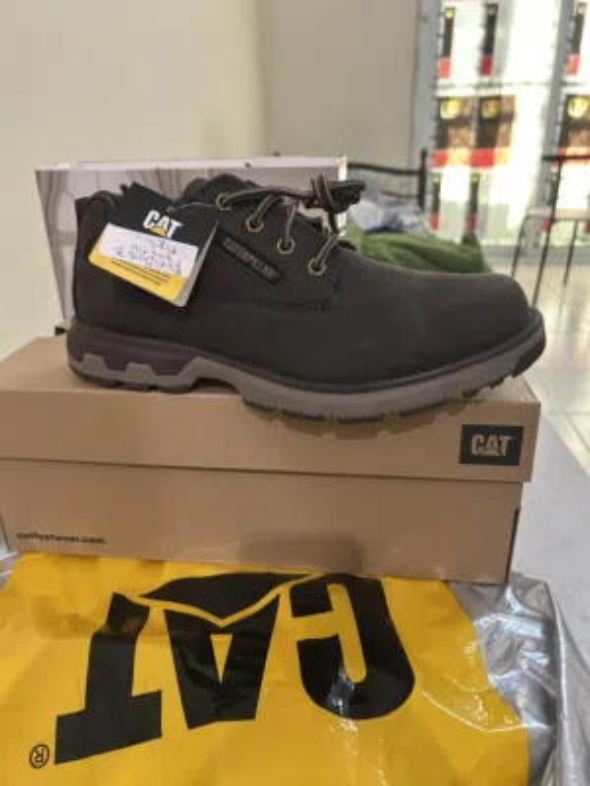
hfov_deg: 53.1
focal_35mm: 26
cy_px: 393
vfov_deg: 67.3
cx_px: 295
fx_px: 591
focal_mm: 5.7
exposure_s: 1/50
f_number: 1.5
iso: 320
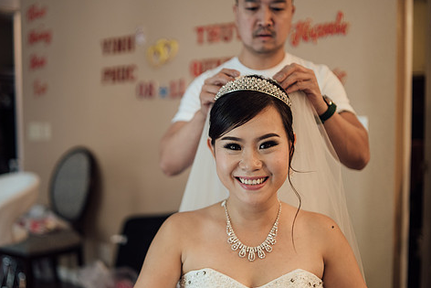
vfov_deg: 31.2
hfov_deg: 45.3
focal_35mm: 43
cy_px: 168
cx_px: 189
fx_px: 515
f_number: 1.4
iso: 400
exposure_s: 1/160
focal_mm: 35
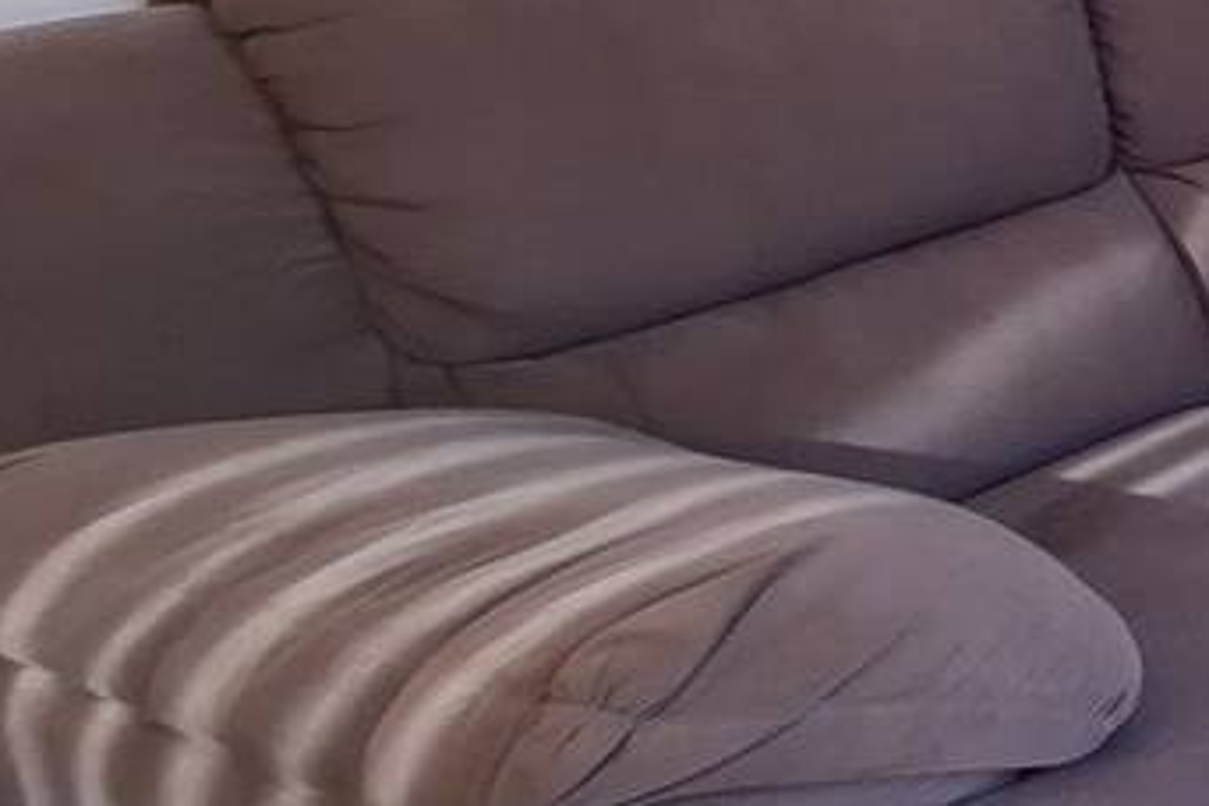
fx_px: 1914
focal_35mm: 57
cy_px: -194
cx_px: 2531
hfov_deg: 18.3
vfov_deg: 21.8
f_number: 2.2
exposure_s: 1/147
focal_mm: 1.74
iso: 40
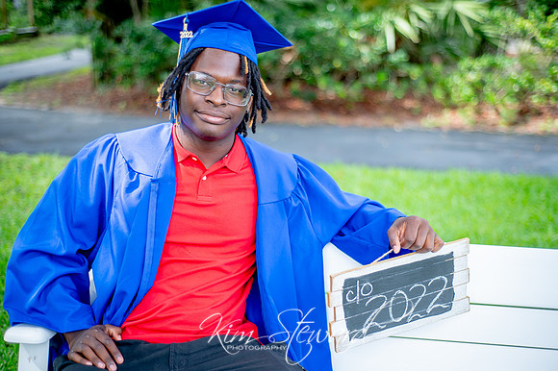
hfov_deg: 39.6
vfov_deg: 27.0
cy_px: 186
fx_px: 775
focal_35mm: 50
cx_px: 279
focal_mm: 50
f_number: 2.2
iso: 100
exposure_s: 1/320
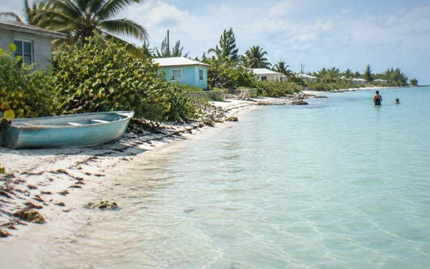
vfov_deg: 18.1
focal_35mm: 72
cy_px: 136
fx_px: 844
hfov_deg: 28.6
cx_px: 216
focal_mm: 70
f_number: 4.5
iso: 200
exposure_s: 1/2000
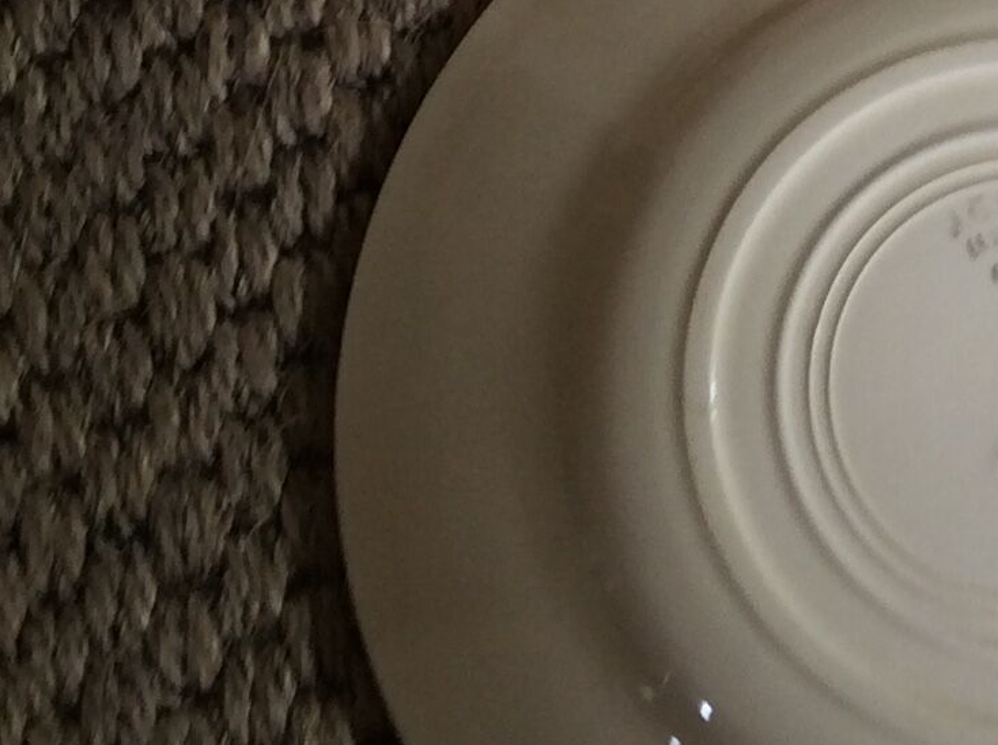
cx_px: 774
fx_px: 3253
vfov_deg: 12.8
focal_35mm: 113
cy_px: -86
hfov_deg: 17.3
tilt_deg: -73.8
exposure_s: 1/25
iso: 40
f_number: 2.4
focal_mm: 3.3
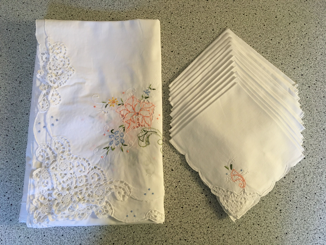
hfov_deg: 61.7
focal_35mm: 29
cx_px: 163
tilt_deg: -79.5
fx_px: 273
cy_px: 122
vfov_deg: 48.2
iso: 160
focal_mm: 4.15
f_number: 2.2
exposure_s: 1/33
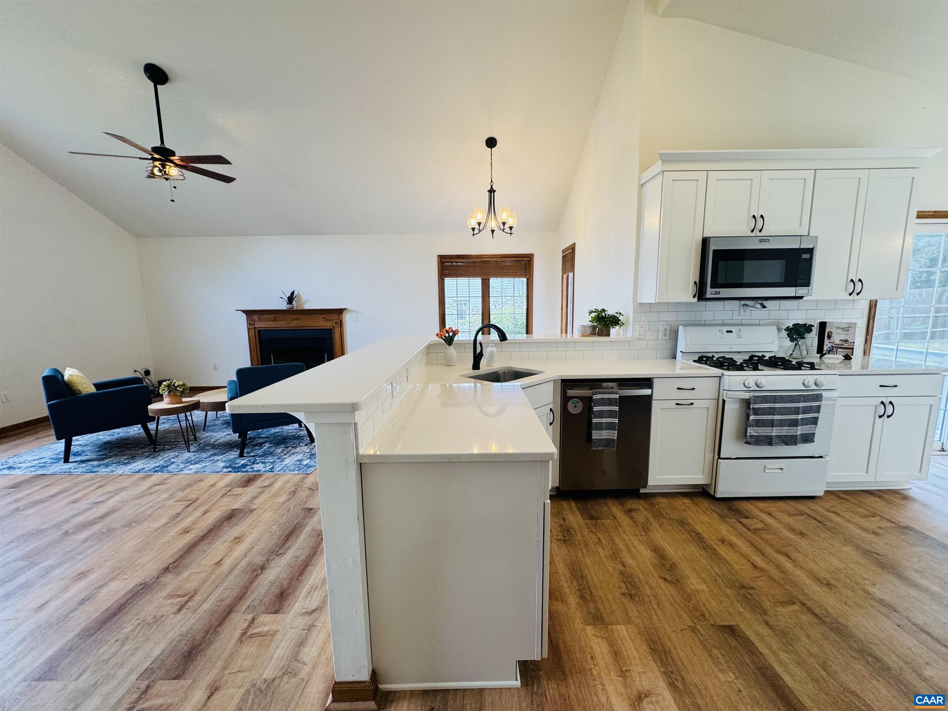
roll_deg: +0.8
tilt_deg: -8.3
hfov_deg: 102.1
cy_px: 356
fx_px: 383
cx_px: 474
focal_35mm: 14
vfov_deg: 85.7
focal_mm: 2.22
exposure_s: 1/120
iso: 125
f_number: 2.2
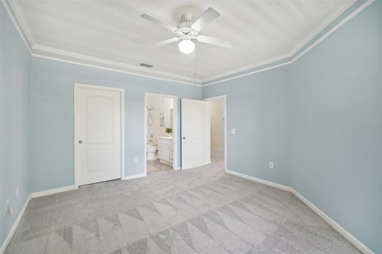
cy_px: 127
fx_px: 159
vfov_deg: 77.3
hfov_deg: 100.4
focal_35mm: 15
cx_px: 191
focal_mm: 10
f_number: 4
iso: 400
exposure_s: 1/60
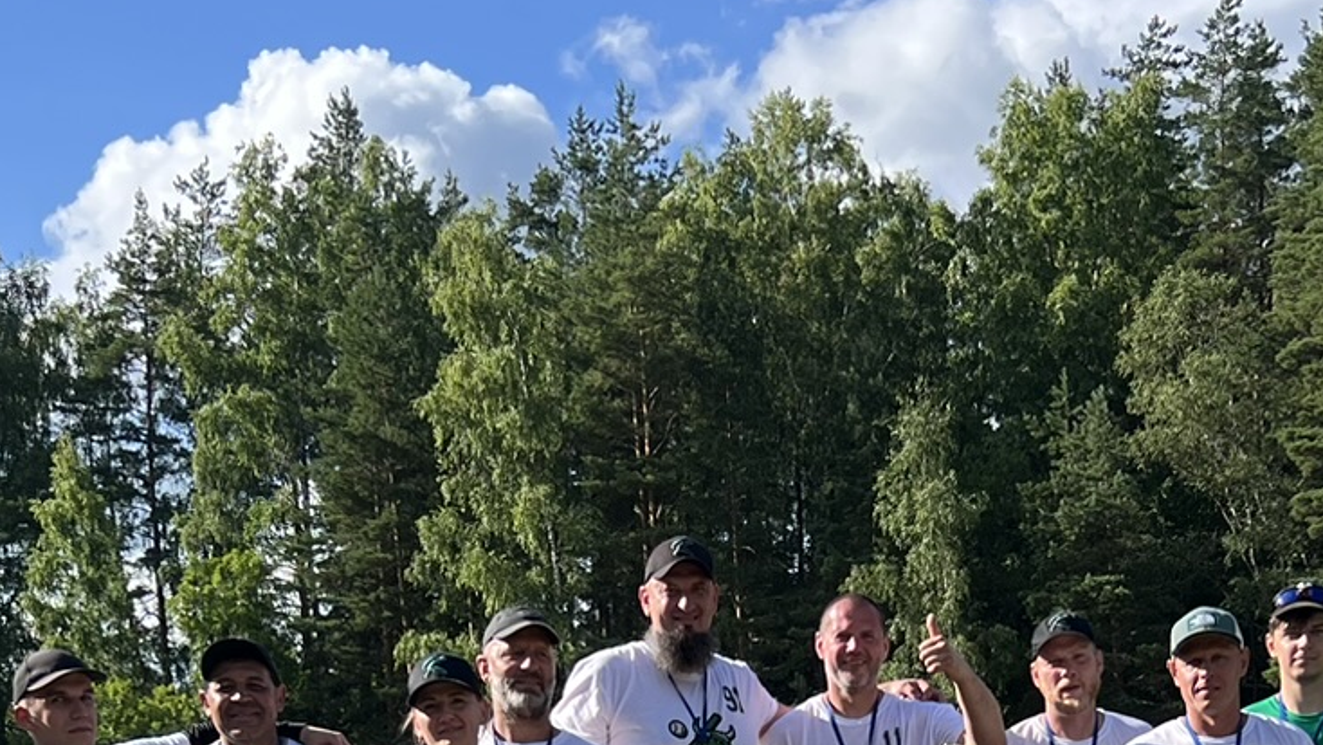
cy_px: 1221
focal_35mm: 79
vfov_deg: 14.0
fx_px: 2772
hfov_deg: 26.8
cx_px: 717
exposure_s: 1/1412
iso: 50
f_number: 1.5
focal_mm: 5.7
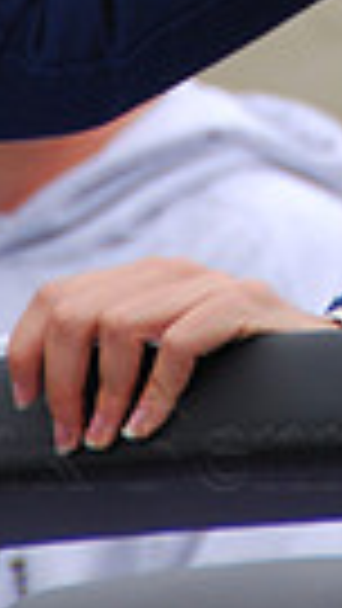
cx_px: 468
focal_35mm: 1015
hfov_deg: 1.2
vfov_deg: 2.1
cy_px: -653
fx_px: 16353
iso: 200
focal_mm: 150
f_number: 8
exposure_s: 1/180
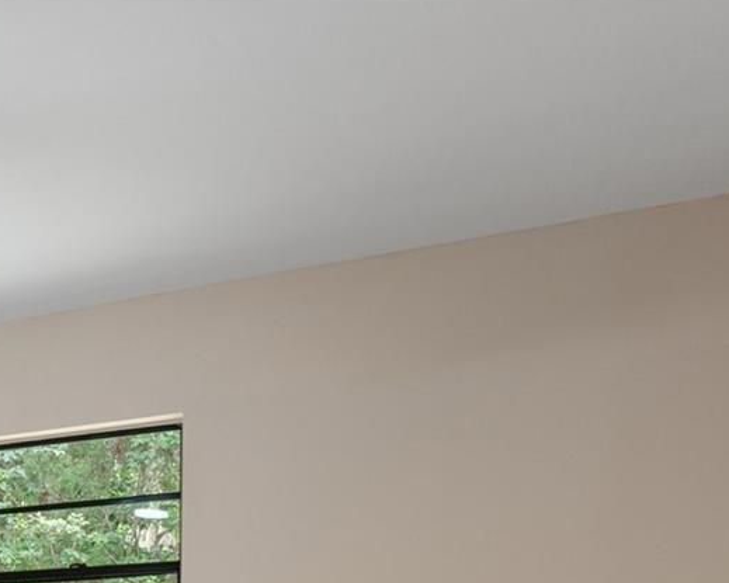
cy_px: 739
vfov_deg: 24.0
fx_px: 1218
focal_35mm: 56
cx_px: -310
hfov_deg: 26.2
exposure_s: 2.5
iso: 320
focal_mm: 13
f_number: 8
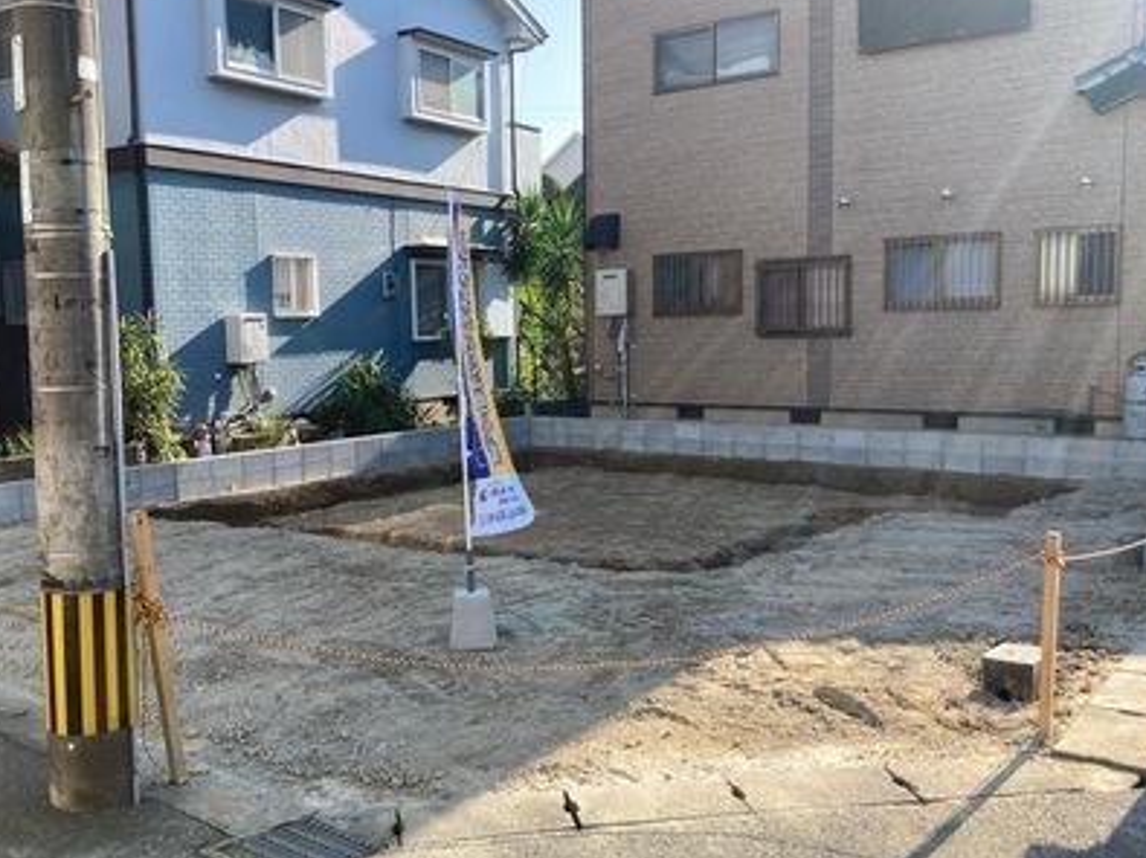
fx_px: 1125
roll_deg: +0.9
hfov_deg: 53.8
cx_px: 487
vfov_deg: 41.8
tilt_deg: -5.3
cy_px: 429
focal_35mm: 34
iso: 20
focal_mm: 3.99
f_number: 1.8
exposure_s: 1/759
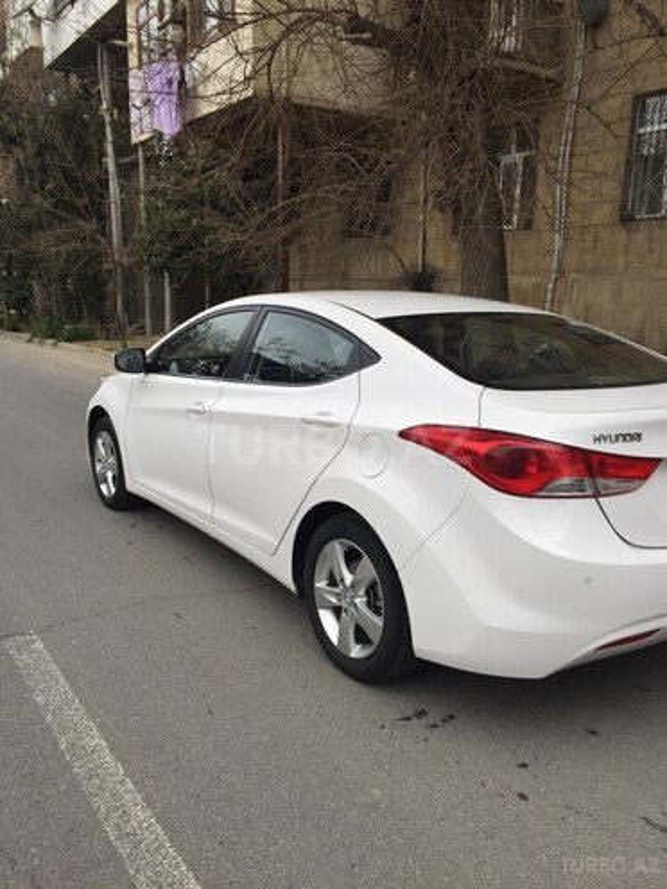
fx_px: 745
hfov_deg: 48.2
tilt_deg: -11.4
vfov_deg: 61.7
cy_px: 444
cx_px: 334
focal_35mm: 29
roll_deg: -0.6
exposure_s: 1/989
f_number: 2.2
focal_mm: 4.15
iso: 32
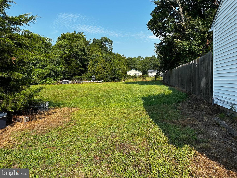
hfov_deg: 71.6
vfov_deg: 56.8
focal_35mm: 24
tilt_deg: -3.3
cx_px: 118
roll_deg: +1.0
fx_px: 164
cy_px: 89
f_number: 1.78
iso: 80
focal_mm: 6.86
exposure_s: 1/2410
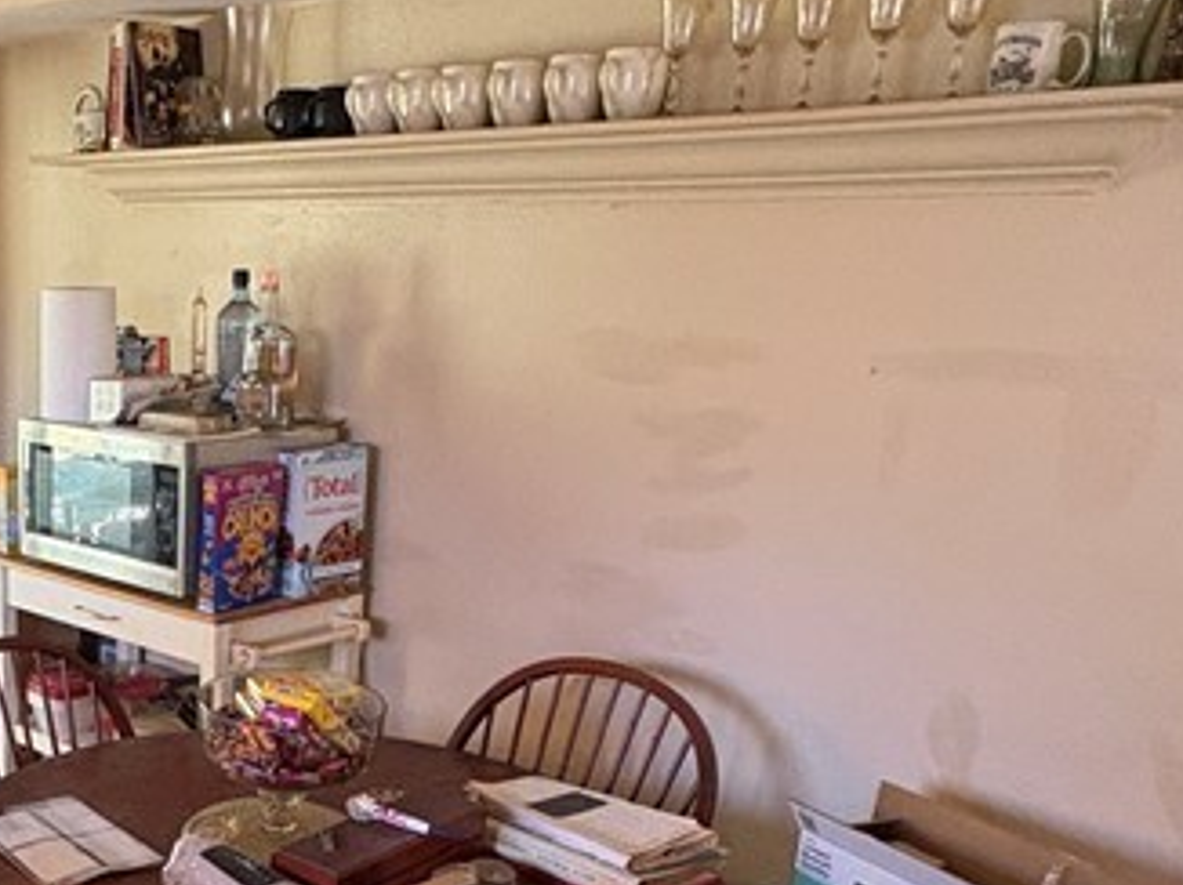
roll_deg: -0.4
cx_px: 58
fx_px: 1503
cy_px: 744
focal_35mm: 44
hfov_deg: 39.0
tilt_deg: -18.4
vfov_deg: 31.7
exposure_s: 1/60
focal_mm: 2.22
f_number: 2.2
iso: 400
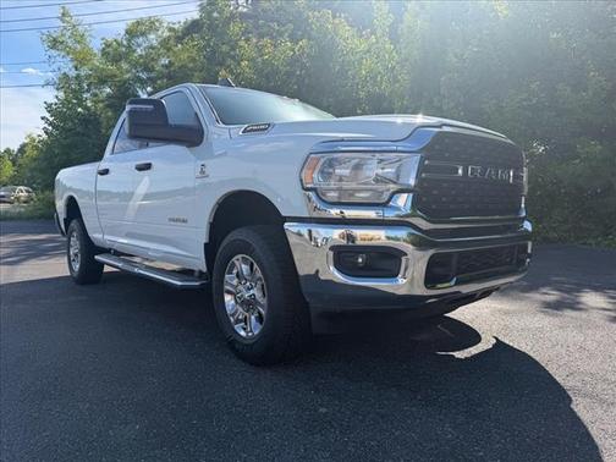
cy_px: 231
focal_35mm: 24
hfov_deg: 71.6
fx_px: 427
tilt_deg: -7.0
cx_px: 308
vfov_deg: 56.8
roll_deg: +0.3
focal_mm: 6.76
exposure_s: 1/3021
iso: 80
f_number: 1.78
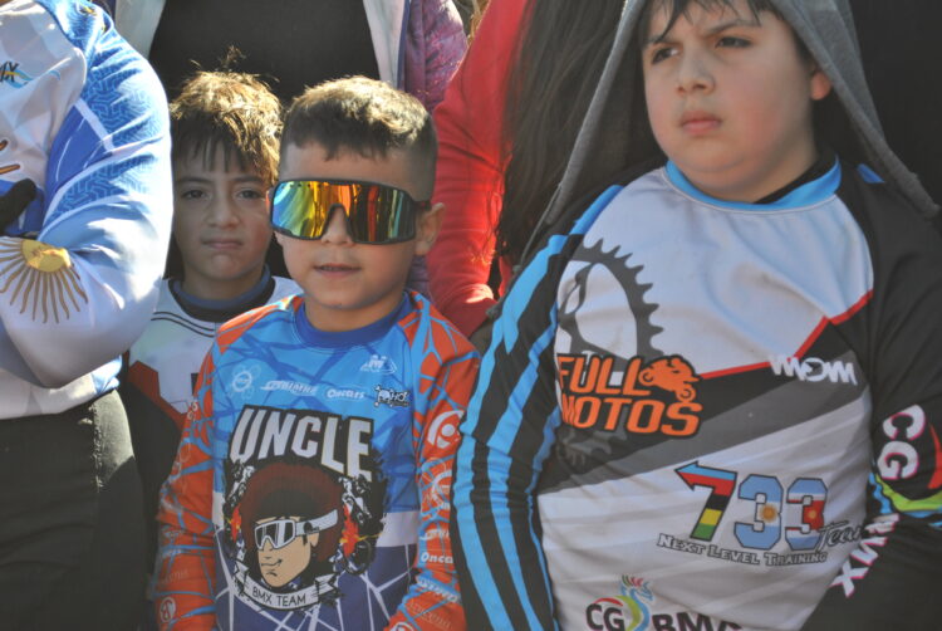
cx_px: 471
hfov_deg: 24.6
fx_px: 2161
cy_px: 316
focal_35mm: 82
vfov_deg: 16.6
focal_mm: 55
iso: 110
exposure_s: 1/125
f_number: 5.6
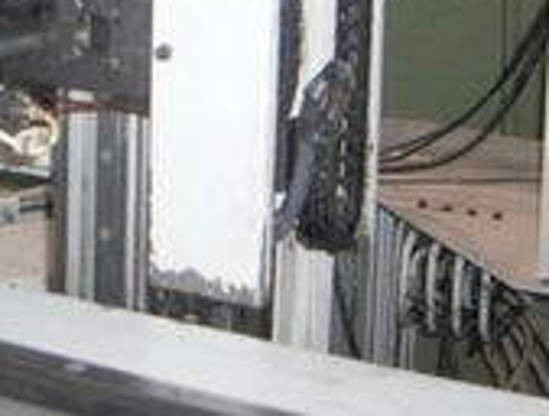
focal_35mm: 92
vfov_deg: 15.7
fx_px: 1464
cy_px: -54
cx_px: 18
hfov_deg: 20.6
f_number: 2.8
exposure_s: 1/60
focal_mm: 8
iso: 100
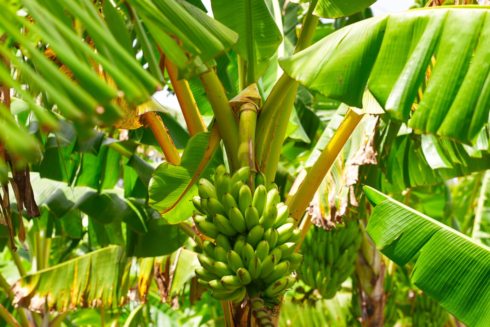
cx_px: 263
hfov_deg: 18.7
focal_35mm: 109
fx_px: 1484
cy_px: 244
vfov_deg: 12.5
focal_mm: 70
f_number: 4.5
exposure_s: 1/320
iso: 80
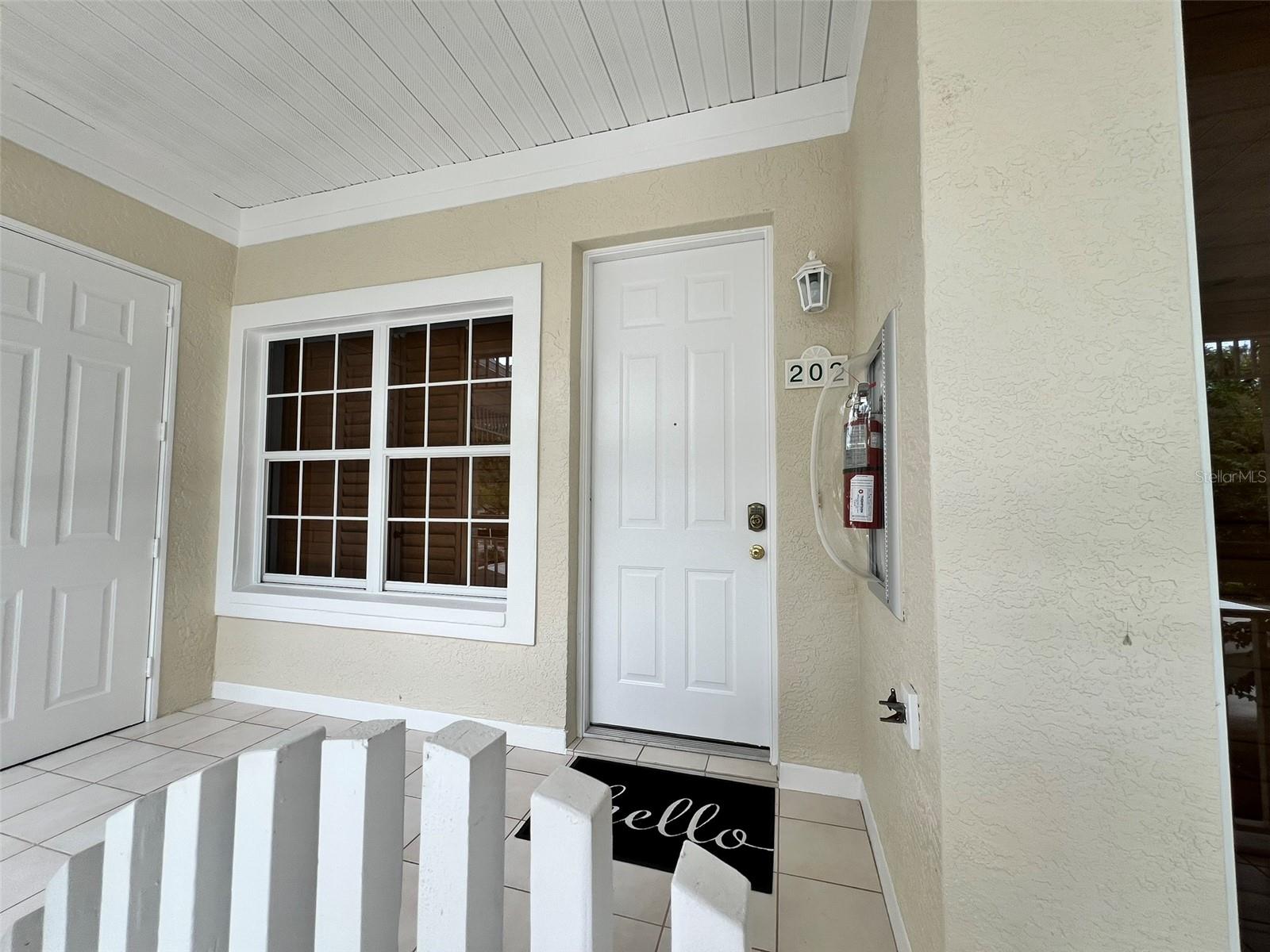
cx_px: 635
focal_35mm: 13
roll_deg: +0.4
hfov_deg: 106.2
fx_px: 477
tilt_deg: +2.8
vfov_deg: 89.9
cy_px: 476
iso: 32
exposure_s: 1/138
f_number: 1.8
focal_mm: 1.57
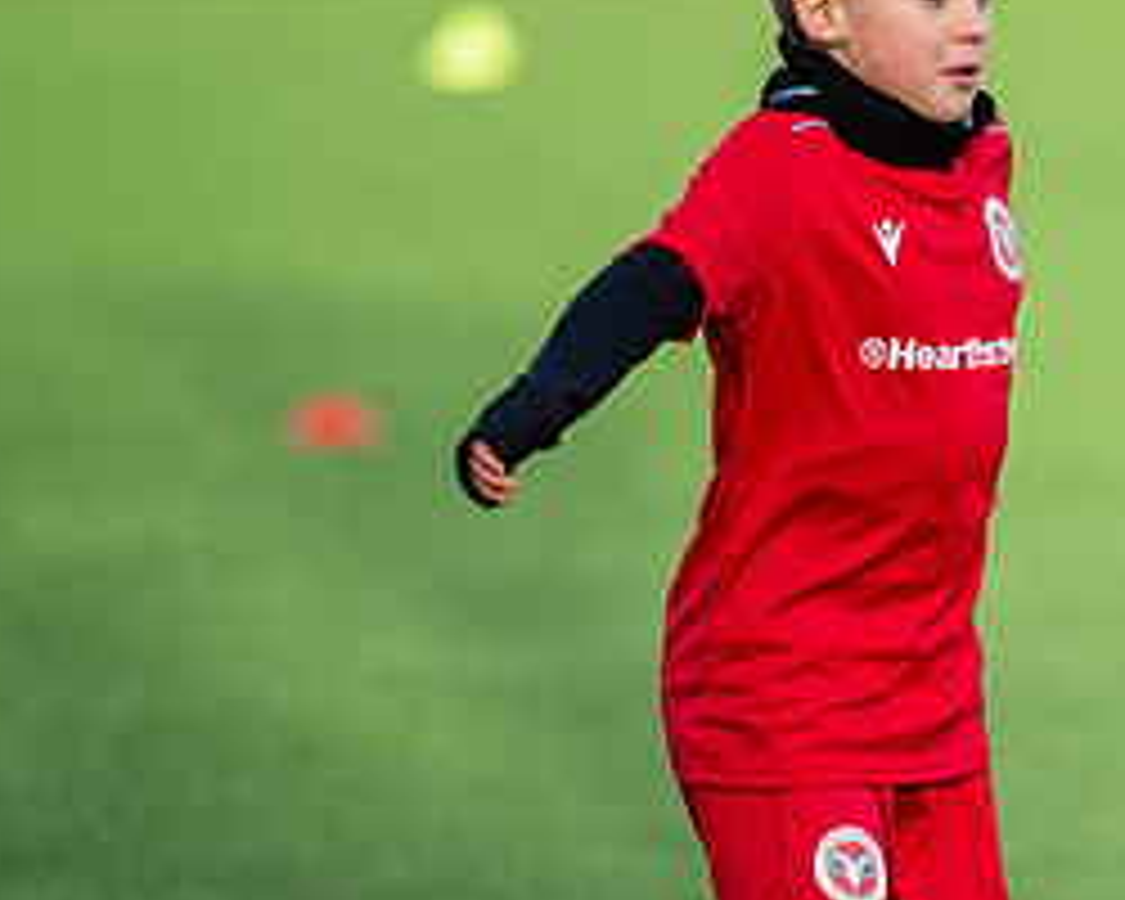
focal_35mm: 390
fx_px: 12985
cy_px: 753
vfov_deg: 4.0
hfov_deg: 4.9
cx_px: 1364
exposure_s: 1/2000
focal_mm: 135
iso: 100
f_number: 1.8
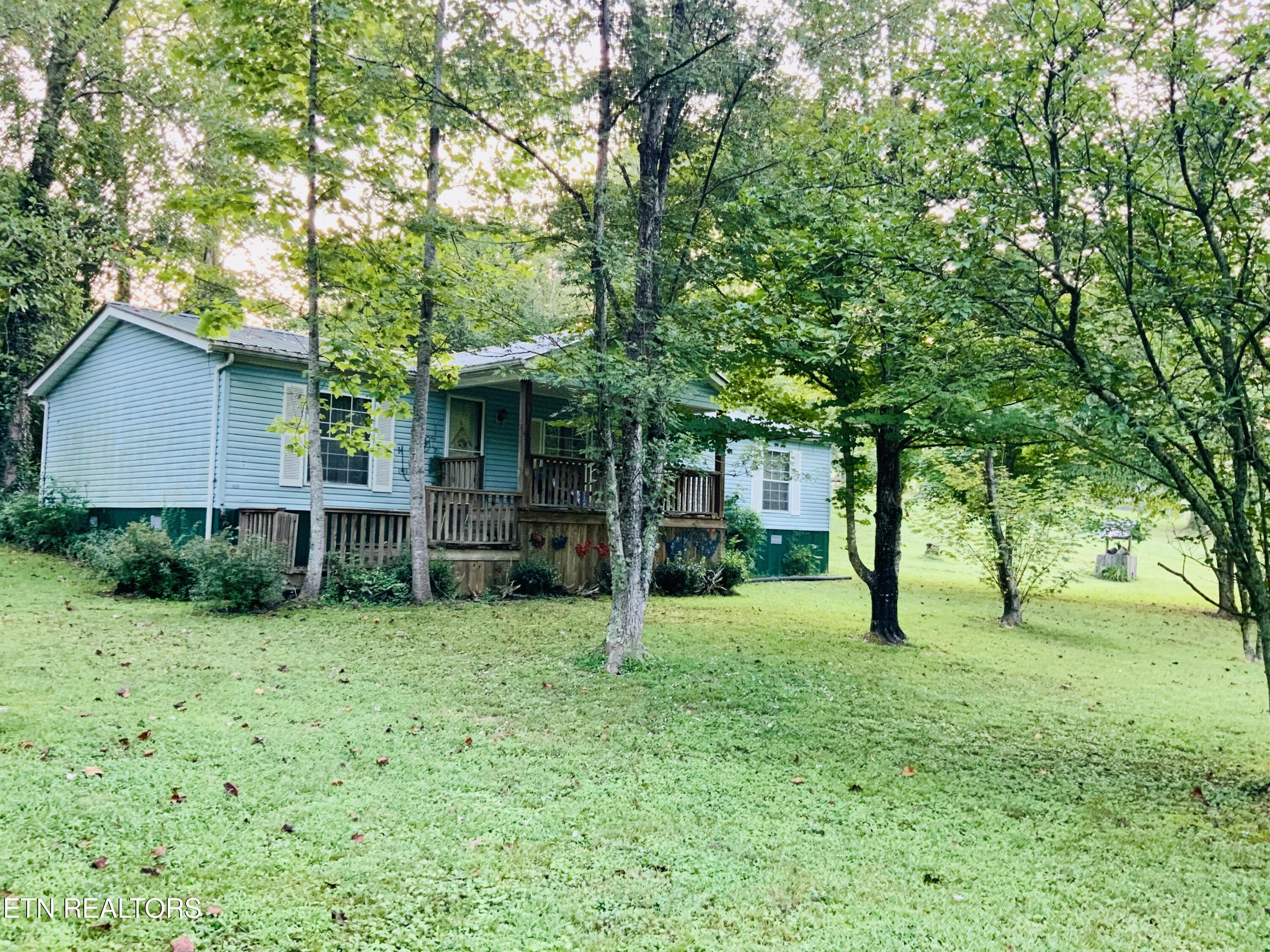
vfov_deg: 48.2
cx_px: 635
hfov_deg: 61.7
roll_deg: -1.2
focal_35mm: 29
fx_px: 1064
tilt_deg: +2.4
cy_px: 476
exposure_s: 1/60
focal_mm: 3
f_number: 1.8
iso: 160
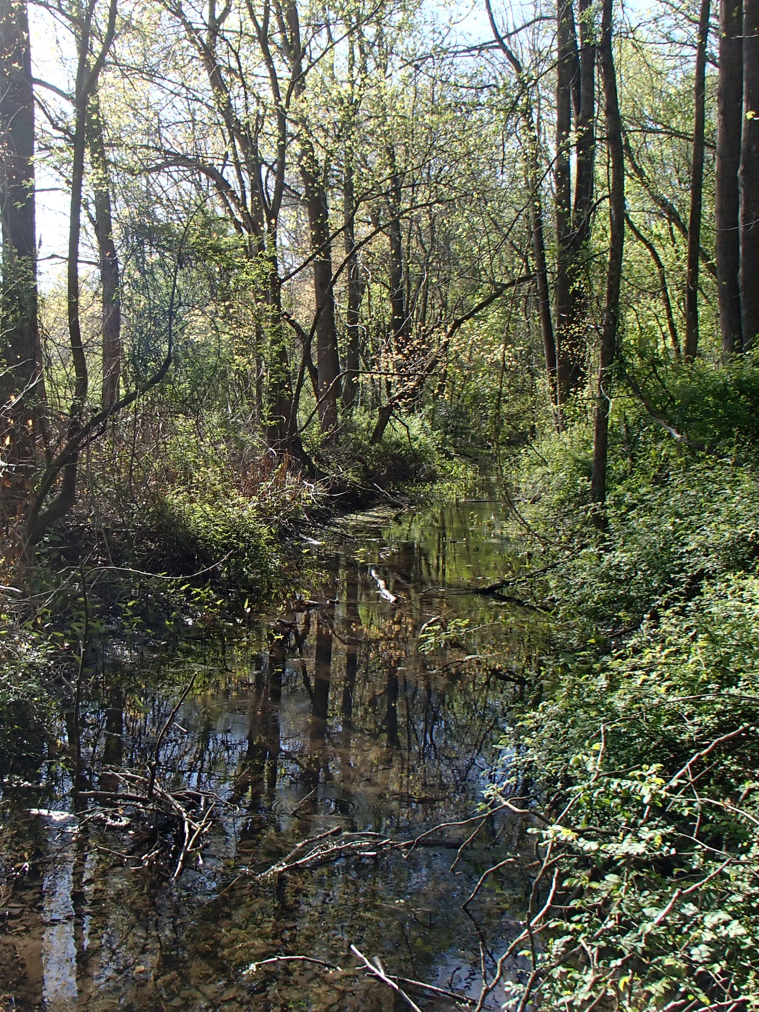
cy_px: 514
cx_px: 296
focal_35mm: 38
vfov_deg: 49.0
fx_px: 1111
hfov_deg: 37.5
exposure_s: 1/250
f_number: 3.9
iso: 100
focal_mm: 5
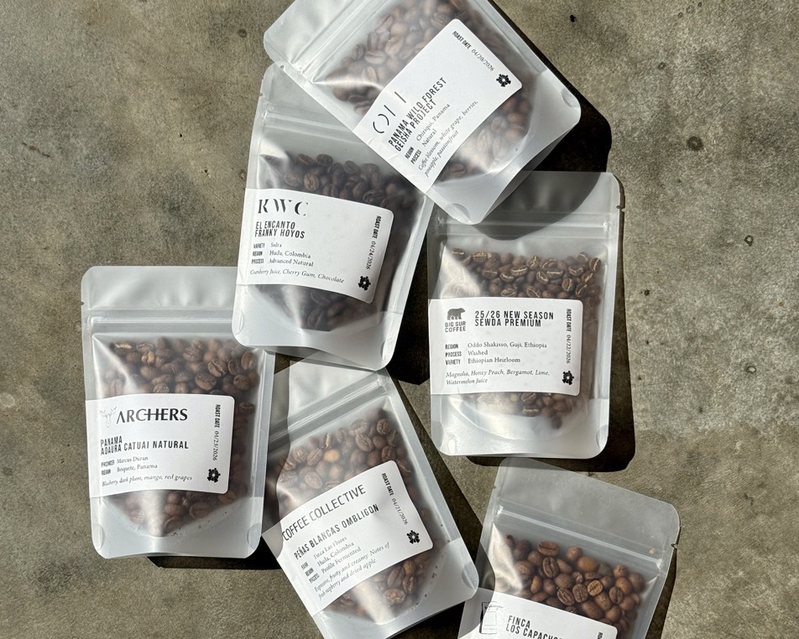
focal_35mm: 63
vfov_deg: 24.2
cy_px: 352
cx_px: 397
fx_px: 1490
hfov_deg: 30.0
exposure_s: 1/11364
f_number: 1.78
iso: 64
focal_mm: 6.76
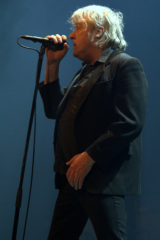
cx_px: 80
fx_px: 950
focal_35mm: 142
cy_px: 120
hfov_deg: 9.6
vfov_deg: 14.4
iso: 3200
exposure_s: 1/400
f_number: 2.8
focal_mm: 95
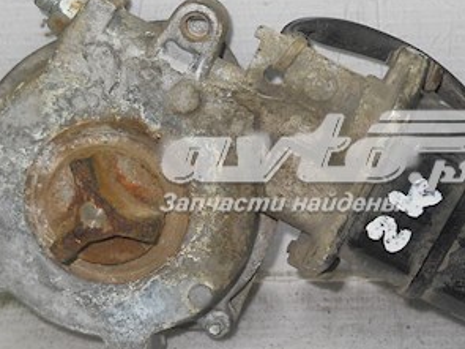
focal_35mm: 89
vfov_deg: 16.6
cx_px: 340
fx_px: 1195
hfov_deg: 21.9
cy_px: 158
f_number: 5.5
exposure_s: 1/30
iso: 80
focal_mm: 6.72
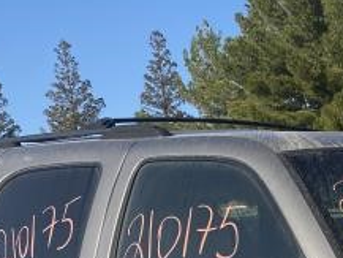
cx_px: 485
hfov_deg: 18.5
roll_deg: +5.2
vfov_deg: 14.4
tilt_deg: -7.8
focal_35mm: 96
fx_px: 952
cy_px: 389
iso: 32
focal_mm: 4.25
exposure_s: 1/2890
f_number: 1.8
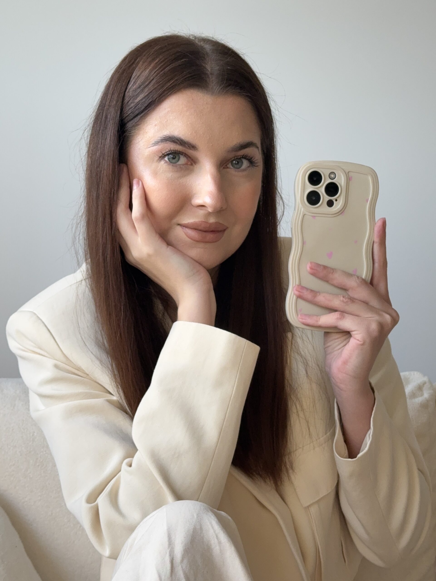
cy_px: 290
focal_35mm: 48
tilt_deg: -0.7
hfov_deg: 30.3
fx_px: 806
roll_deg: +0.0
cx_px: 218
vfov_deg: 39.7
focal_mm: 6.76
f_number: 1.78
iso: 100
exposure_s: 1/90
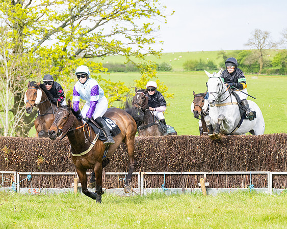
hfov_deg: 10.6
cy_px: 114
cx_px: 98
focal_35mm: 182
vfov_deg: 8.5
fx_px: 1545
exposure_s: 1/2000
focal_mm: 98
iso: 400
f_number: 4
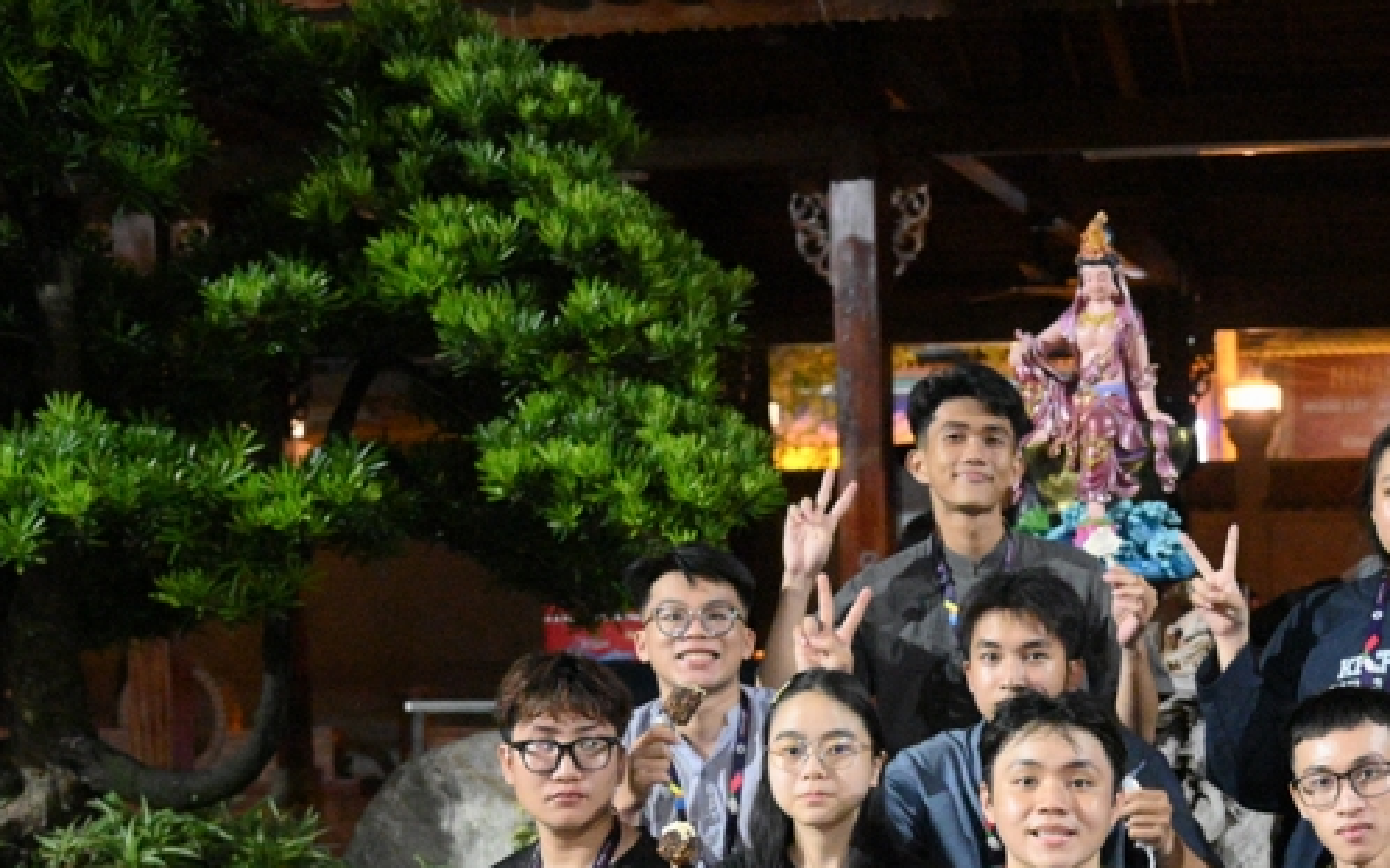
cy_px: 890
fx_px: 2575
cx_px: 1179
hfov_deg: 29.3
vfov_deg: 18.6
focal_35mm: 68
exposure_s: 1/80
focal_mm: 34
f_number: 4
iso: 20000
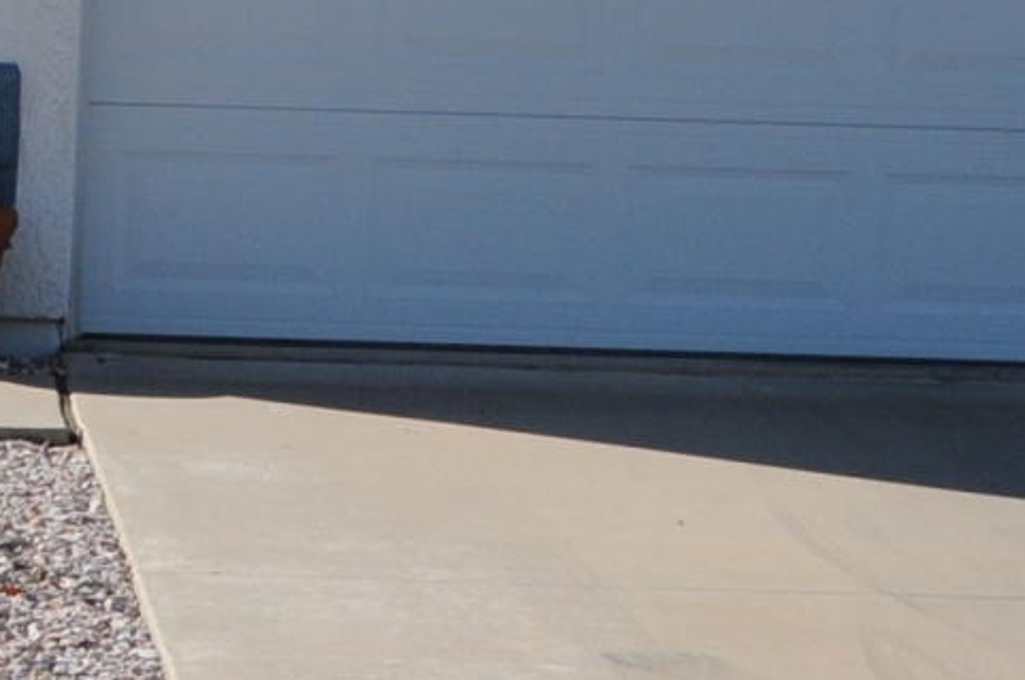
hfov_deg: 9.7
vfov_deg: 6.6
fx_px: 5855
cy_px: 205
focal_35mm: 206
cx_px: -516
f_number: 7.1
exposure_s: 1/1000
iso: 320
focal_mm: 22
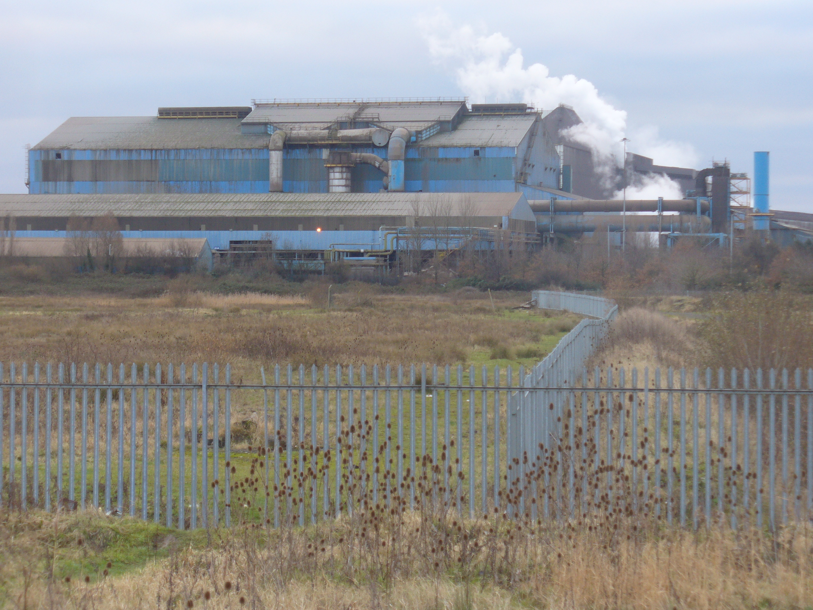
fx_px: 2771
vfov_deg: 12.6
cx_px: 406
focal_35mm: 118
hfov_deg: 16.7
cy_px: 305
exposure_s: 1/60
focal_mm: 19.4
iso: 80
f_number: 3.7
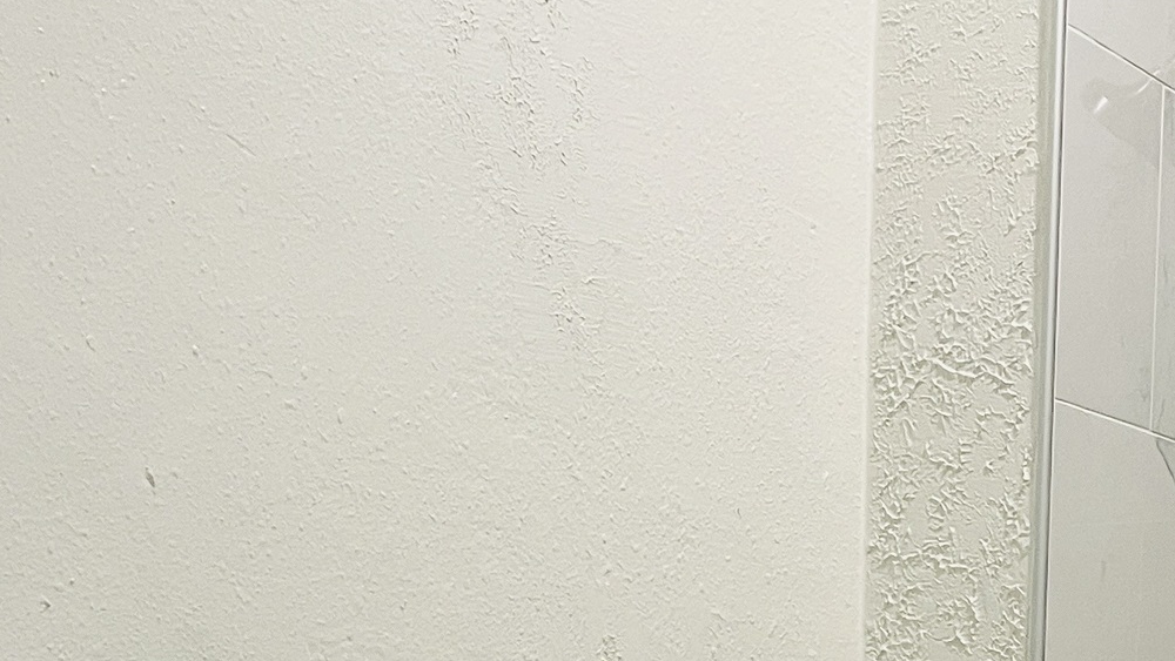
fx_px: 2711
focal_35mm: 87
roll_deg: -0.9
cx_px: 807
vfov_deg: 12.9
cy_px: 1085
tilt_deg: -6.7
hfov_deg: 24.3
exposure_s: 1/60
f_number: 1.6
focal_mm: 5.1
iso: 100
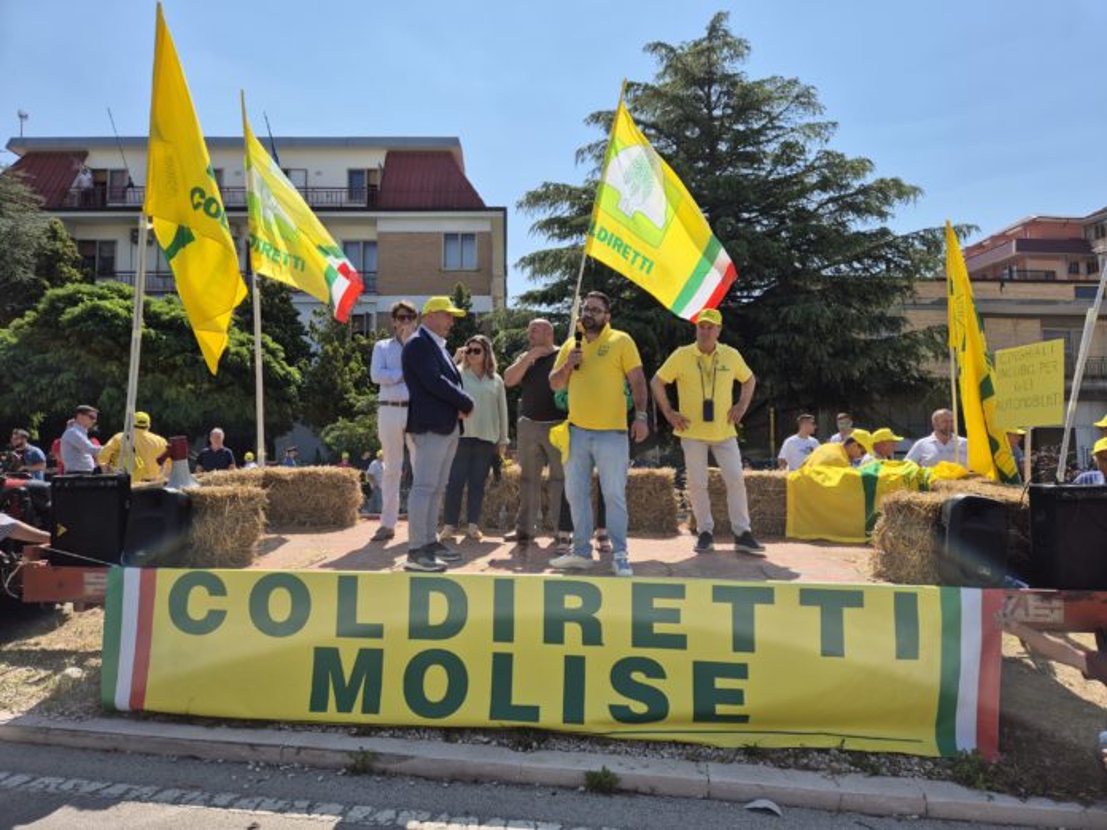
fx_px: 736
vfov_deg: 58.9
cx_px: 554
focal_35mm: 23
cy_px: 415
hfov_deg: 73.9
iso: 25
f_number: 1.8
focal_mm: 5.4
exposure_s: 1/2176
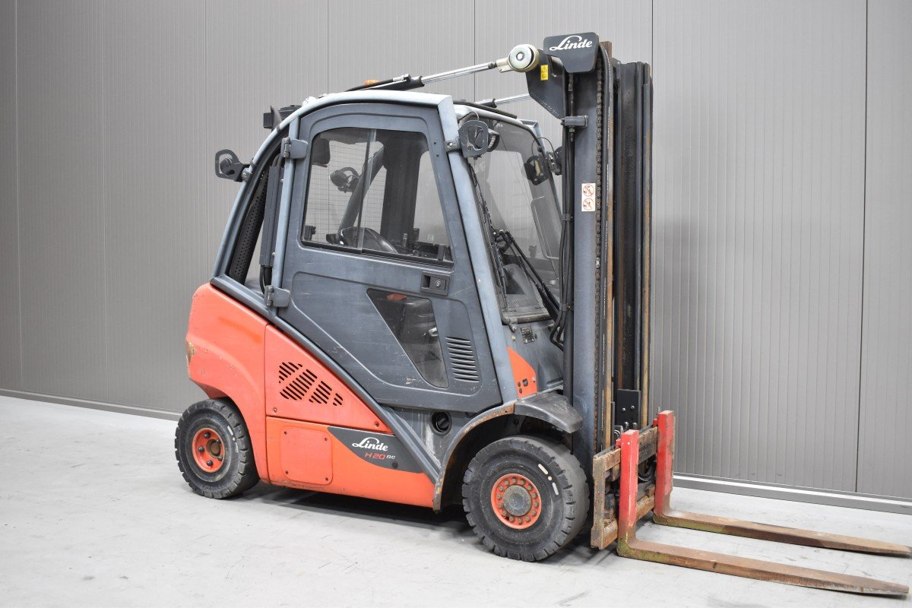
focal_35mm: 36
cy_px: 304
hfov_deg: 53.1
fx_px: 912
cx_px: 456
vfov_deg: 36.9
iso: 1250
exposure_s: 1/30
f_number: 4.5
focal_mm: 24
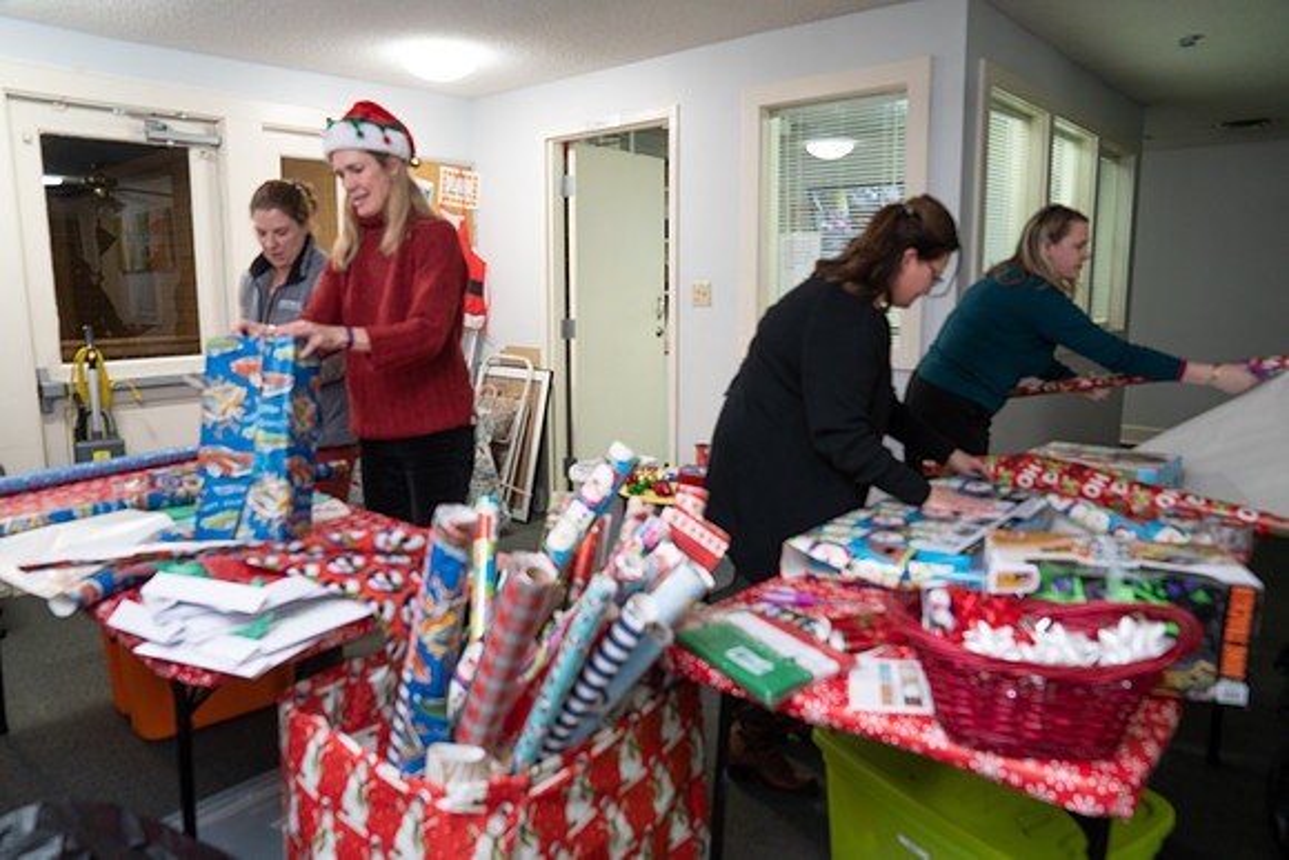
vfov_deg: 53.2
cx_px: 644
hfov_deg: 73.7
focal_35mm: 24
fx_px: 859
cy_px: 430
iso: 640
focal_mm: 24
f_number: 4.5
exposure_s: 1/30
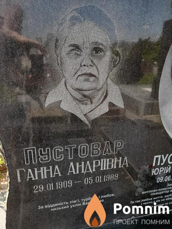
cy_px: 114
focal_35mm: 25
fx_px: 166
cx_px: 86
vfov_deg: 69.4
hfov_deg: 54.9
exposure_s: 1/100
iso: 20
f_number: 2
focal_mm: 4.6
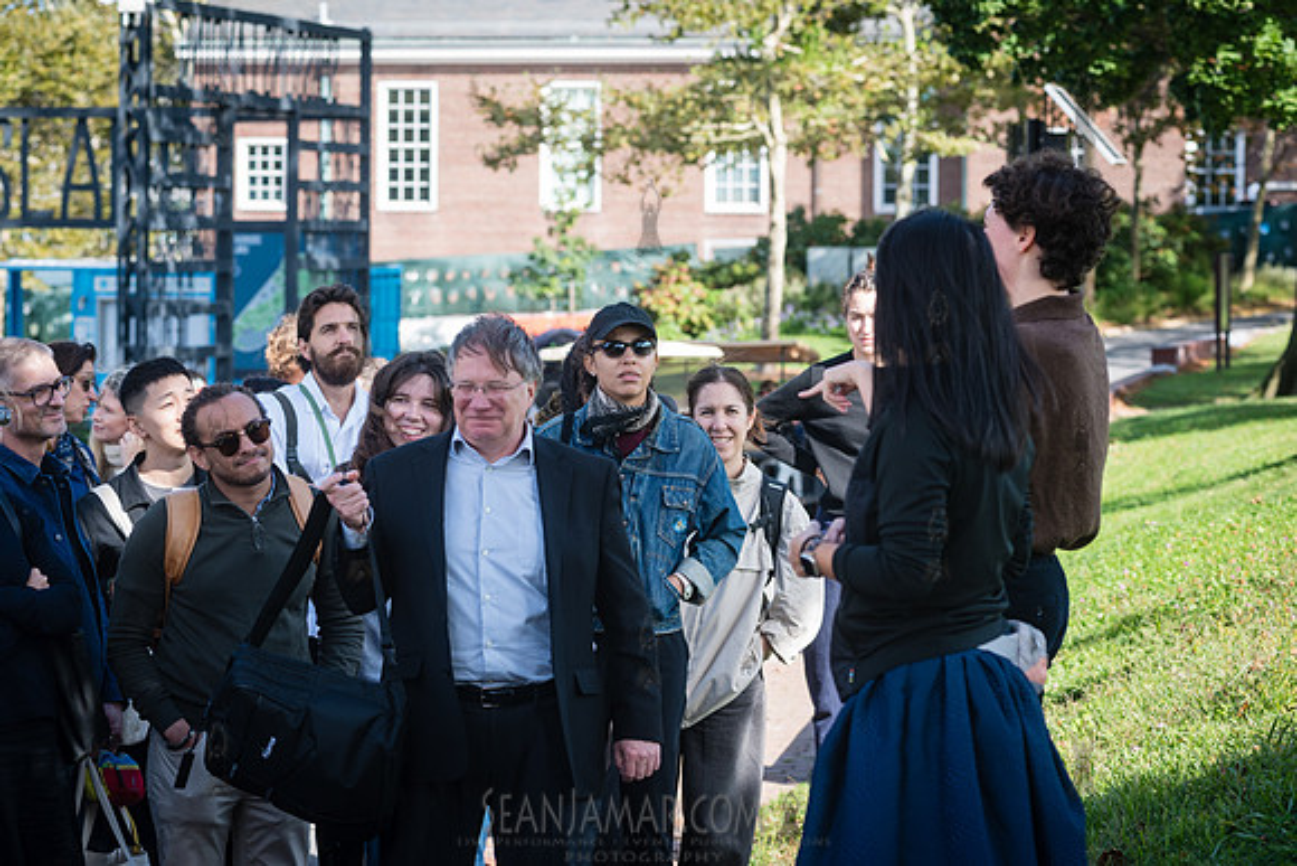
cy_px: 433
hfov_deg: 18.3
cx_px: 648
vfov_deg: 12.2
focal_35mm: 112
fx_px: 4036
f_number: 5.6
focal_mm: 112
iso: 250
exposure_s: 1/250
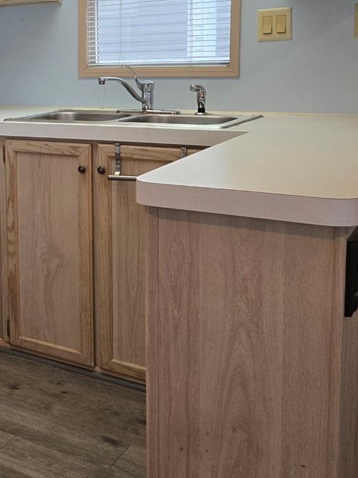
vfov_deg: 36.2
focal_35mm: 52
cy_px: 134
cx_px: -60
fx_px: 717
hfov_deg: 25.5
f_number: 1.8
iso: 200
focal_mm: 5.4
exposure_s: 1/120
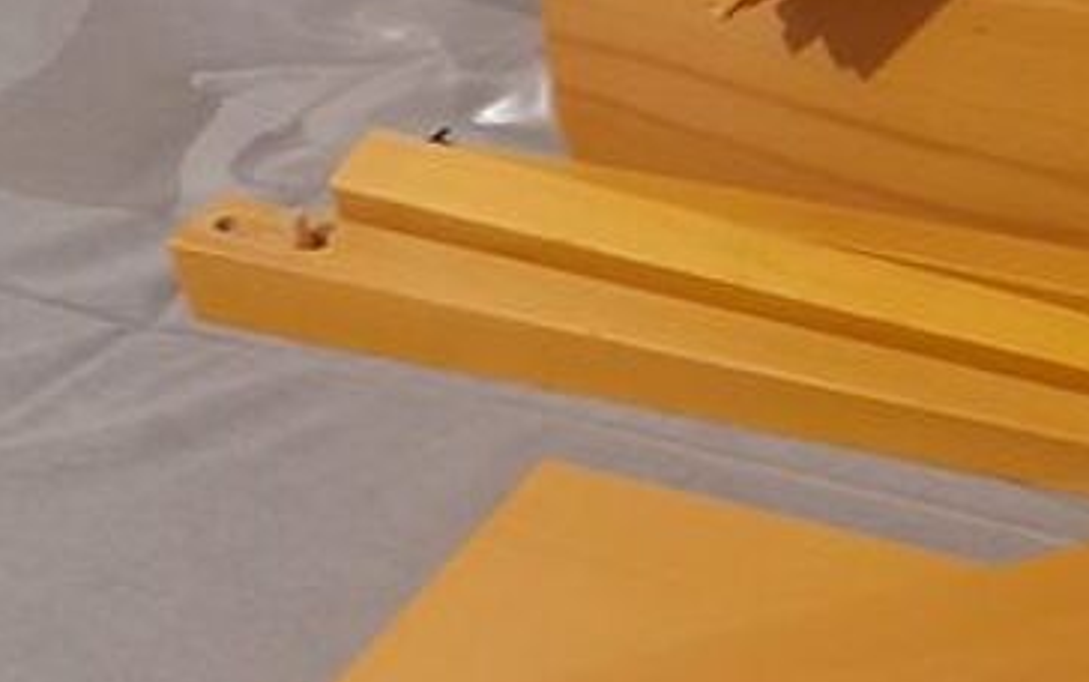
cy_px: -4
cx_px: 1271
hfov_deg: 20.2
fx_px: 2881
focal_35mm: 97
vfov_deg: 13.3
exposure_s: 1/25
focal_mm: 4.6
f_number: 2
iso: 400
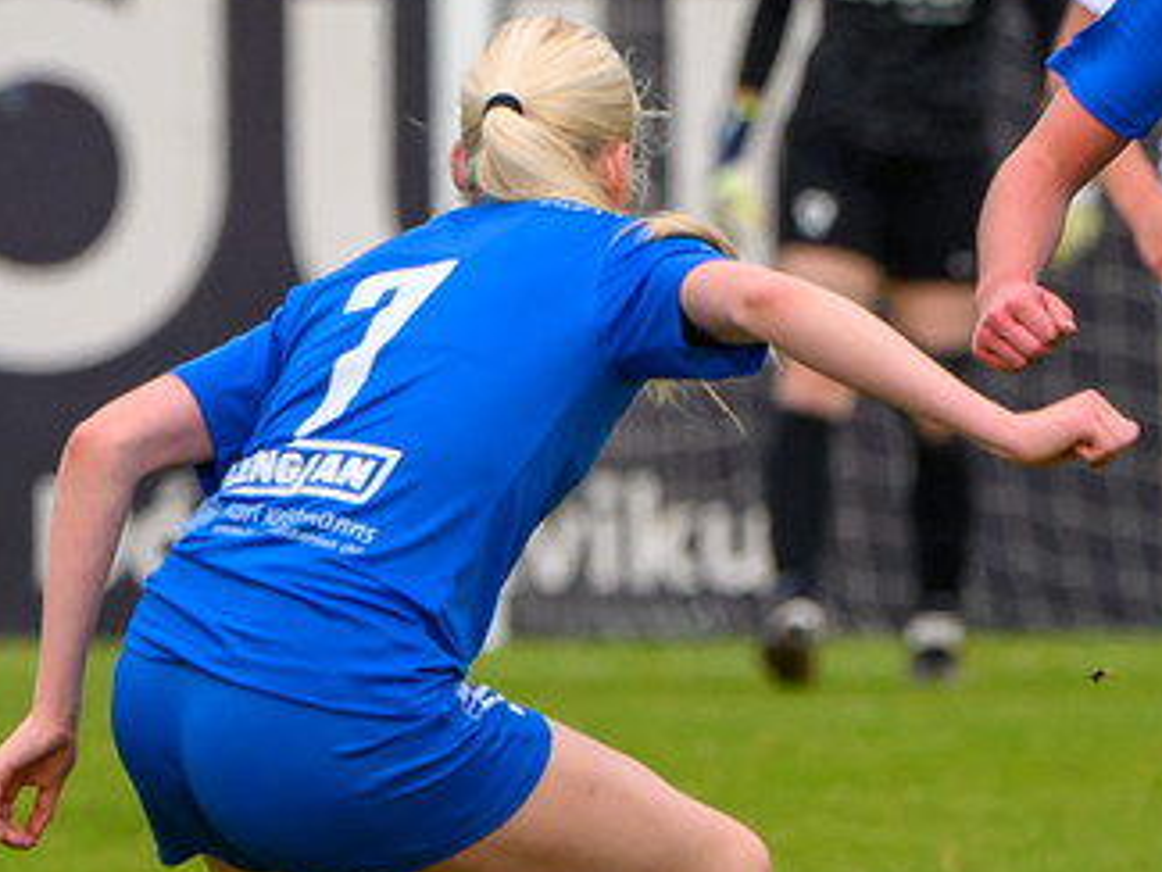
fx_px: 59639
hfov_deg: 1.1
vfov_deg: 0.8
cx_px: 1539
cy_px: 368
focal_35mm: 1776
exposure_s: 1/1000
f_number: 6.3
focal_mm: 400
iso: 1100
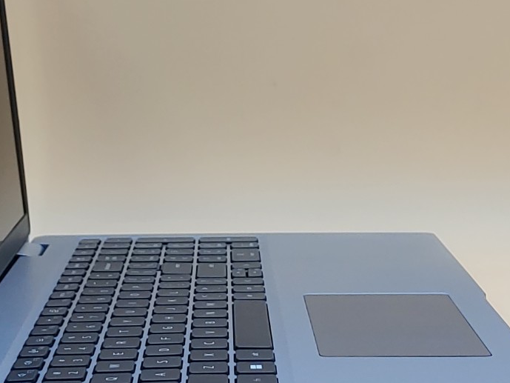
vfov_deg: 16.0
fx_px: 1356
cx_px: 207
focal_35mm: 92
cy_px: 114
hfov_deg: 21.3
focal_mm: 4.36
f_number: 1.8
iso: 50
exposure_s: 1/120
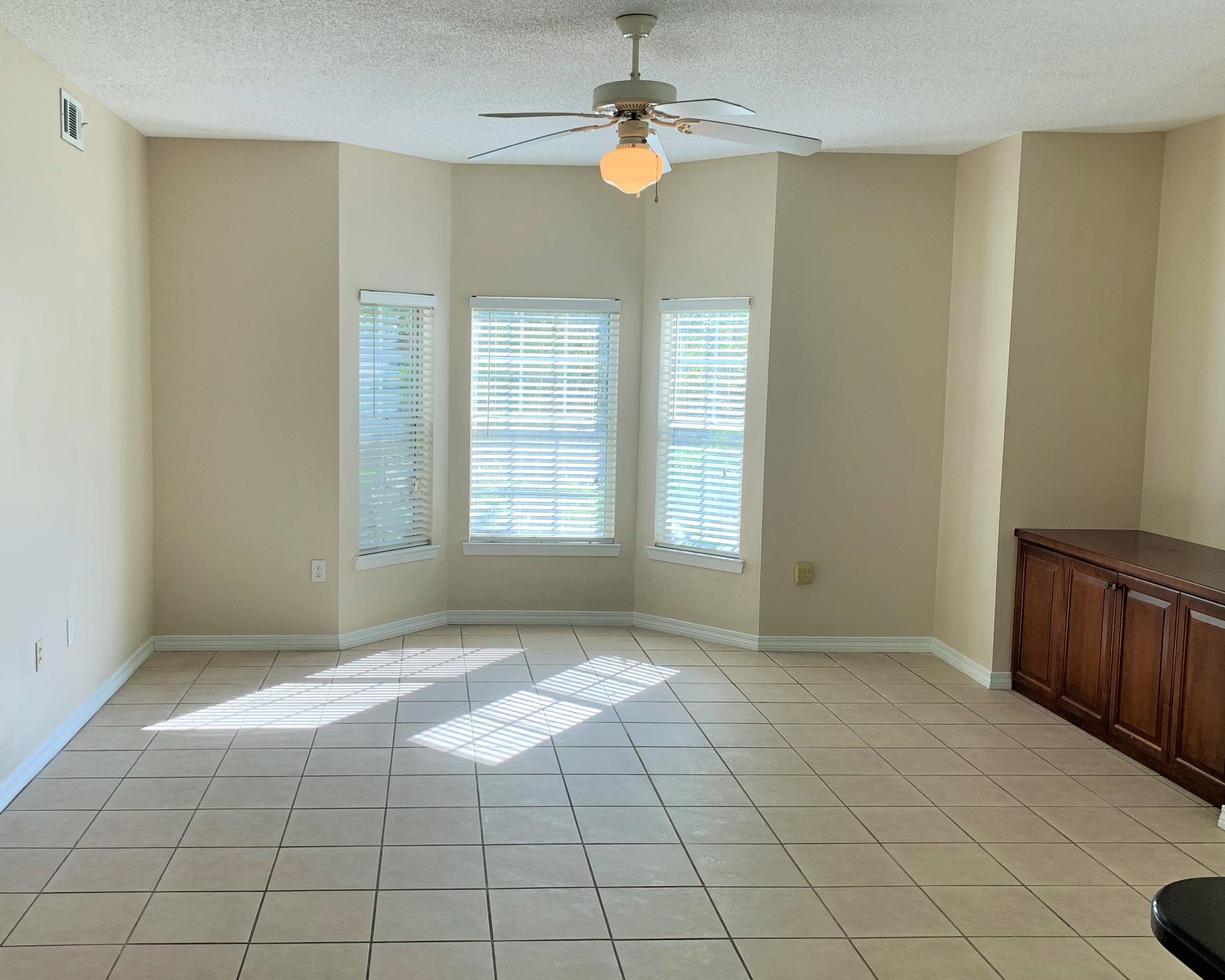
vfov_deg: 44.5
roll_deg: -2.1
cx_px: 498
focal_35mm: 33
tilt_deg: -3.7
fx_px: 1197
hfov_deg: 53.9
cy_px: 491
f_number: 1.8
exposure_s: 1/140
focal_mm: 4.25
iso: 25
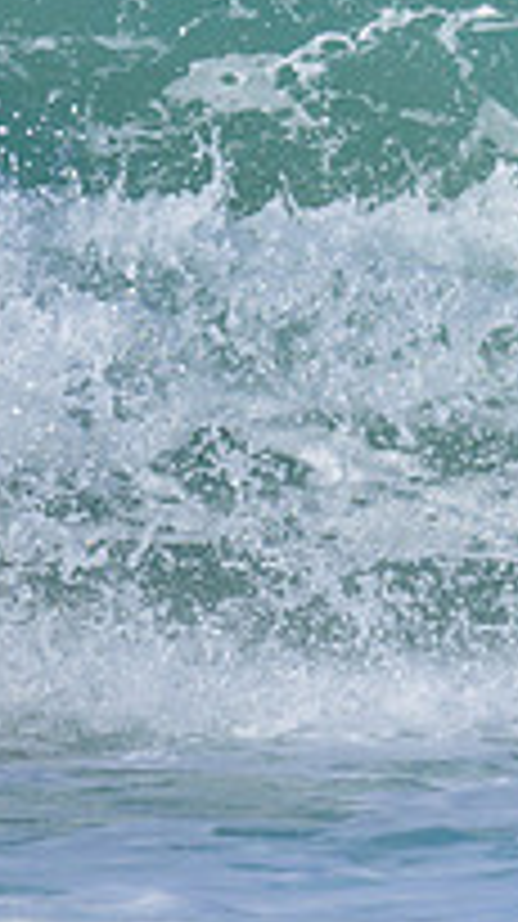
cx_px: 1382
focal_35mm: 3261
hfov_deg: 0.4
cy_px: -138
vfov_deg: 0.7
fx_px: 79792
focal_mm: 800
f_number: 6.3
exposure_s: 1/2000
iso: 360
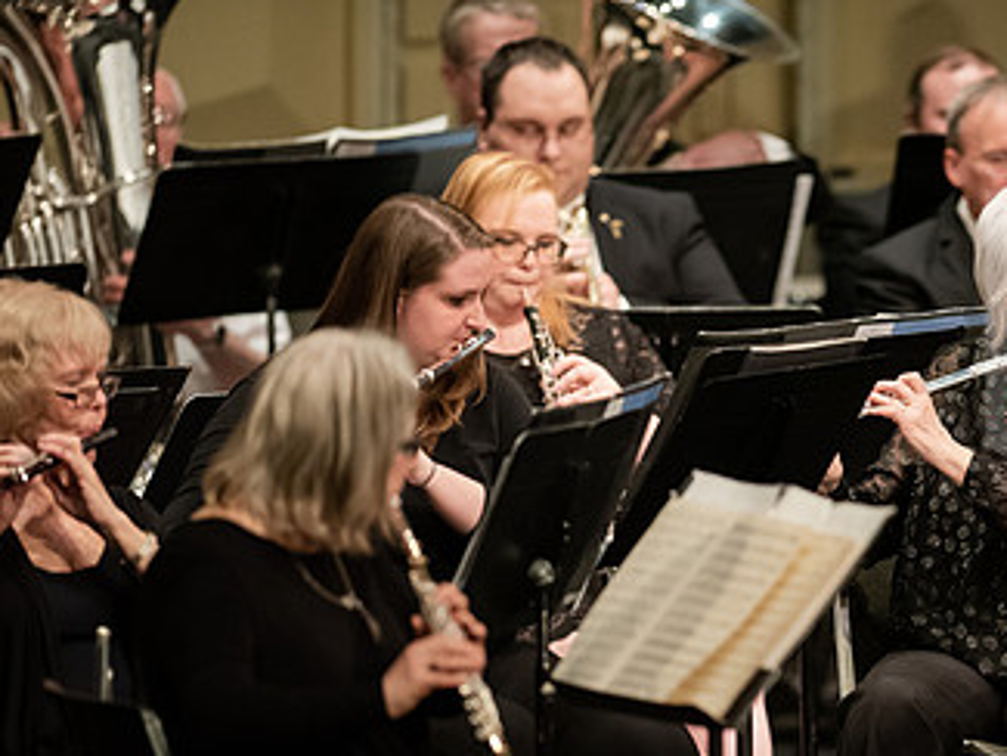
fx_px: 14987
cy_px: 565
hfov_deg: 3.8
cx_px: 892
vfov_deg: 2.9
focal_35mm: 515
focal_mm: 300
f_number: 3.2
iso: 5000
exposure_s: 1/320
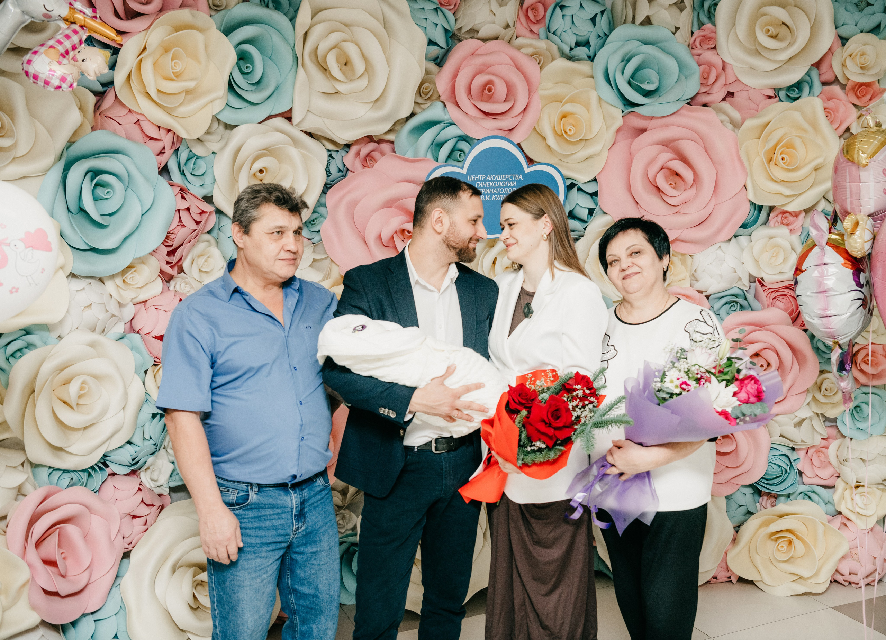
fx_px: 907
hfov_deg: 52.0
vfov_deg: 38.9
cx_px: 480
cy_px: 320
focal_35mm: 36
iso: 320
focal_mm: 34
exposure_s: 1/160
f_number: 4.5
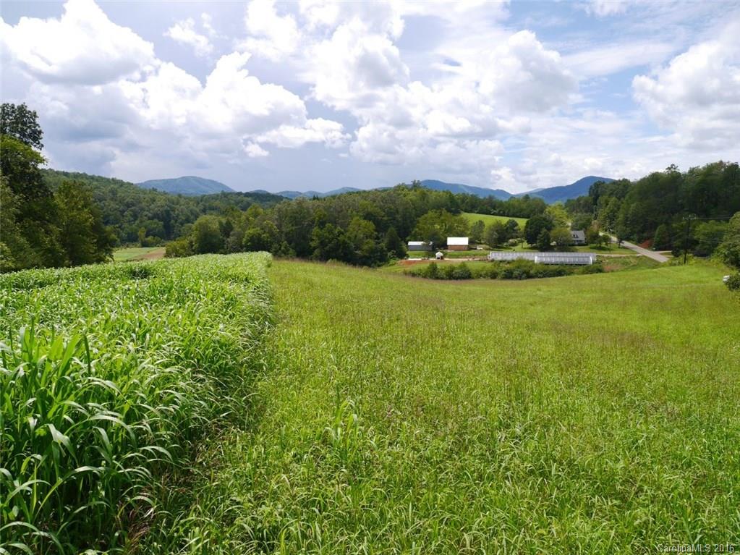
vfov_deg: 49.7
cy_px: 278
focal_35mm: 28
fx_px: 598
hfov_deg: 63.4
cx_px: 370
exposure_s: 1/500
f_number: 7.1
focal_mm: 14
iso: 160
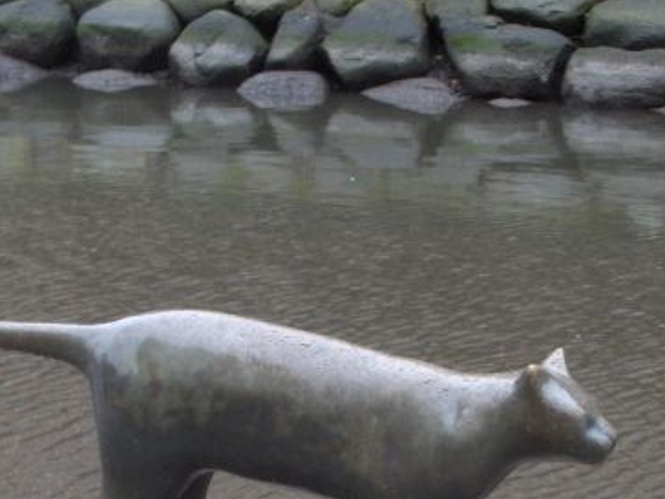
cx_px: 404
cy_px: 431
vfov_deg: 13.5
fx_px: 2094
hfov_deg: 18.0
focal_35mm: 109
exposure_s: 1/149
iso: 172
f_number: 3.5
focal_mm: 10.19
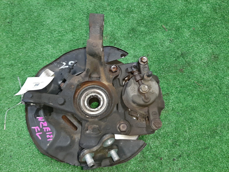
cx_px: 114
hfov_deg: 67.3
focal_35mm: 26
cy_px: 86
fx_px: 172
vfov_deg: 53.1
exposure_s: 1/25
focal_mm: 3.93
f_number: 1.7
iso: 172
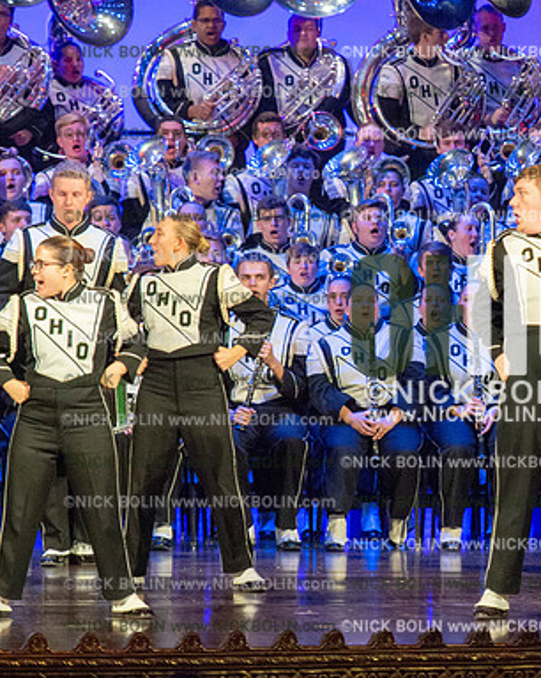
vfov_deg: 5.7
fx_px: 6830
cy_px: 338
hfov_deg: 4.5
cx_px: 476
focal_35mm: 341
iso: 8000
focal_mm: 240
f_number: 5.6
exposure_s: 1/320
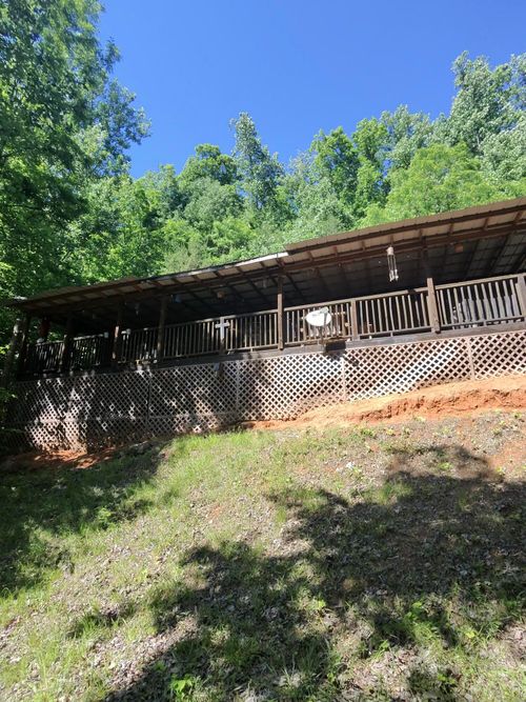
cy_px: 351
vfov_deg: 106.2
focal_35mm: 13
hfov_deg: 89.9
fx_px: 263
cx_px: 263
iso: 54
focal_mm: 2.24
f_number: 2.2
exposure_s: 1/270
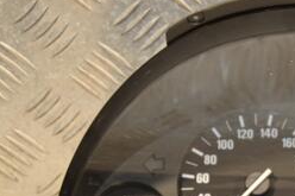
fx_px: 1548
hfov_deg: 10.7
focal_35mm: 189
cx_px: 335
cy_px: 184
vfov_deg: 7.2
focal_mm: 52
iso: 800
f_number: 5
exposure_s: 1/125
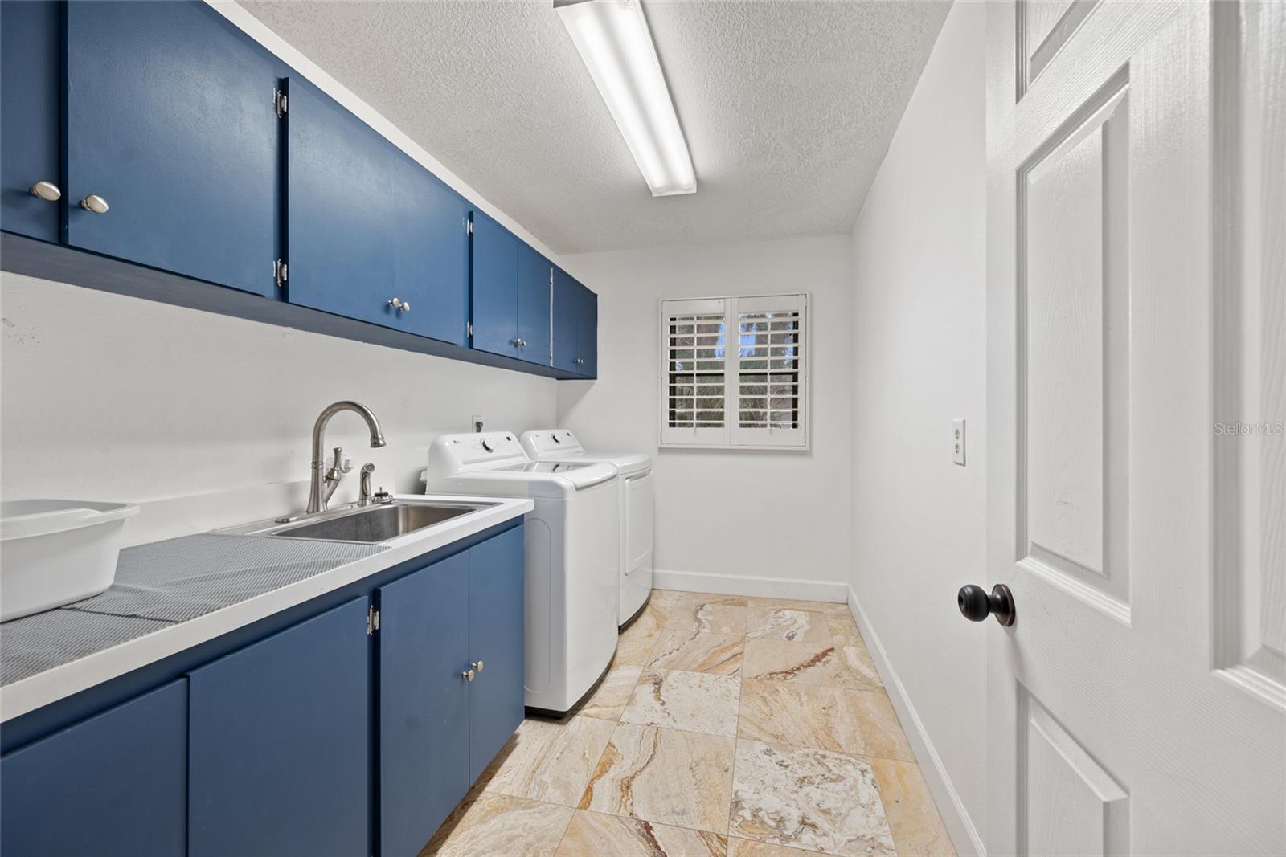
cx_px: 643
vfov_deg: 81.2
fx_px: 500
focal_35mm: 14
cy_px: 428
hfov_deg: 104.2
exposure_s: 1/3
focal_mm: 14
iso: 250
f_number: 6.3
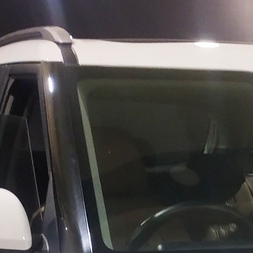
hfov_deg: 12.3
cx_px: 395
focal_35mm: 134
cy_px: 504
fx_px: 1108
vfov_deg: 11.7
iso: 1197
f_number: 1.8
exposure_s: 1/33.3
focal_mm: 4.27
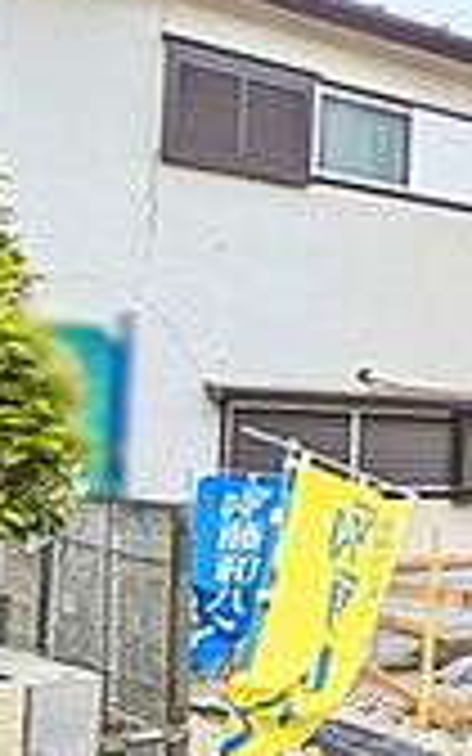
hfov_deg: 14.2
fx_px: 1091
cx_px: 1187
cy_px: 405
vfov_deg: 38.2
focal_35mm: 53
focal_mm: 1.83
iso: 50
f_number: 2.2
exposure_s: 1/925
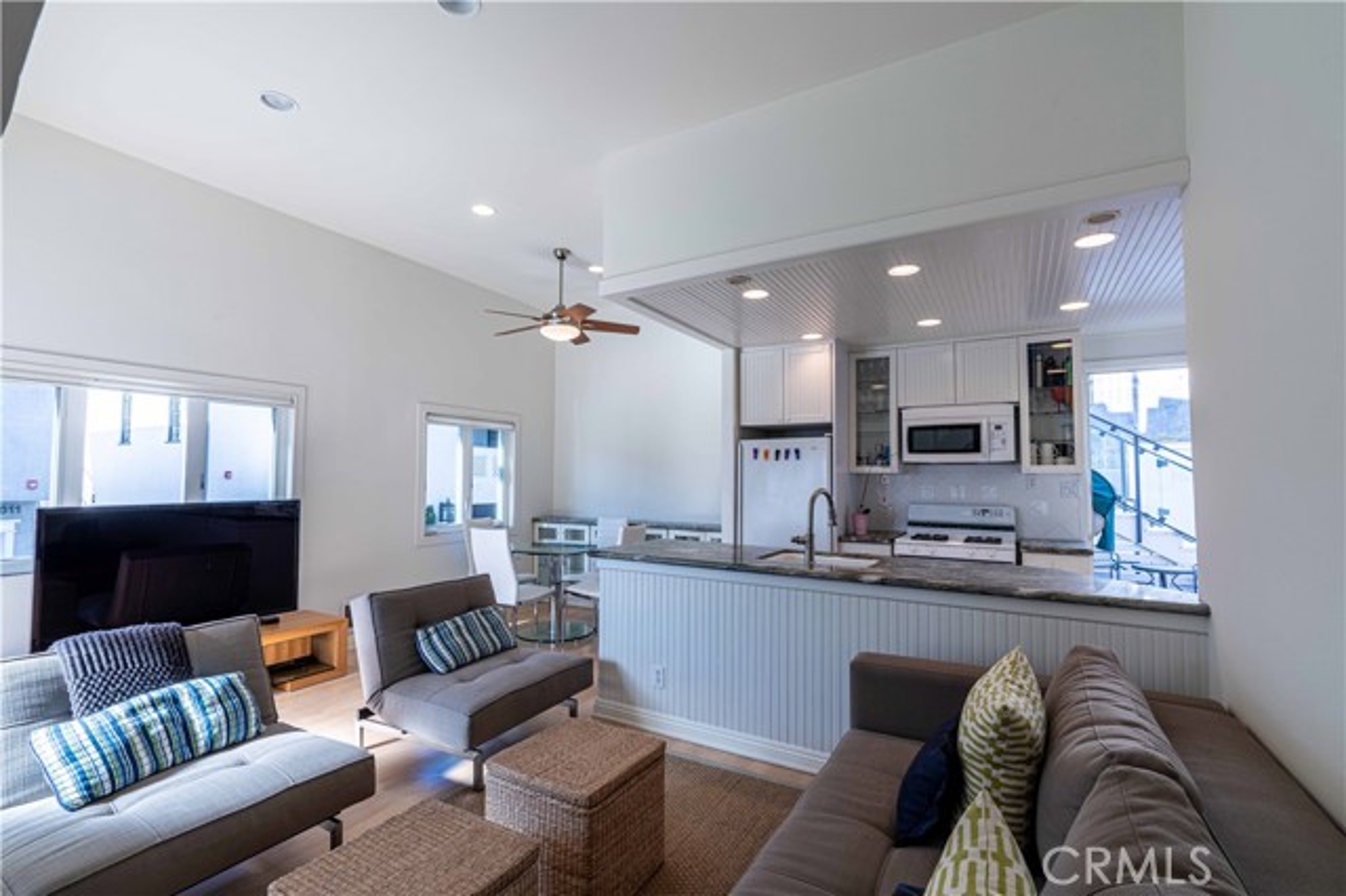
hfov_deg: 96.8
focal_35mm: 16
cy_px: 448
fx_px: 598
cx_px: 673
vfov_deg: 73.7
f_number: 11
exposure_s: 1/40
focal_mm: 16
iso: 100
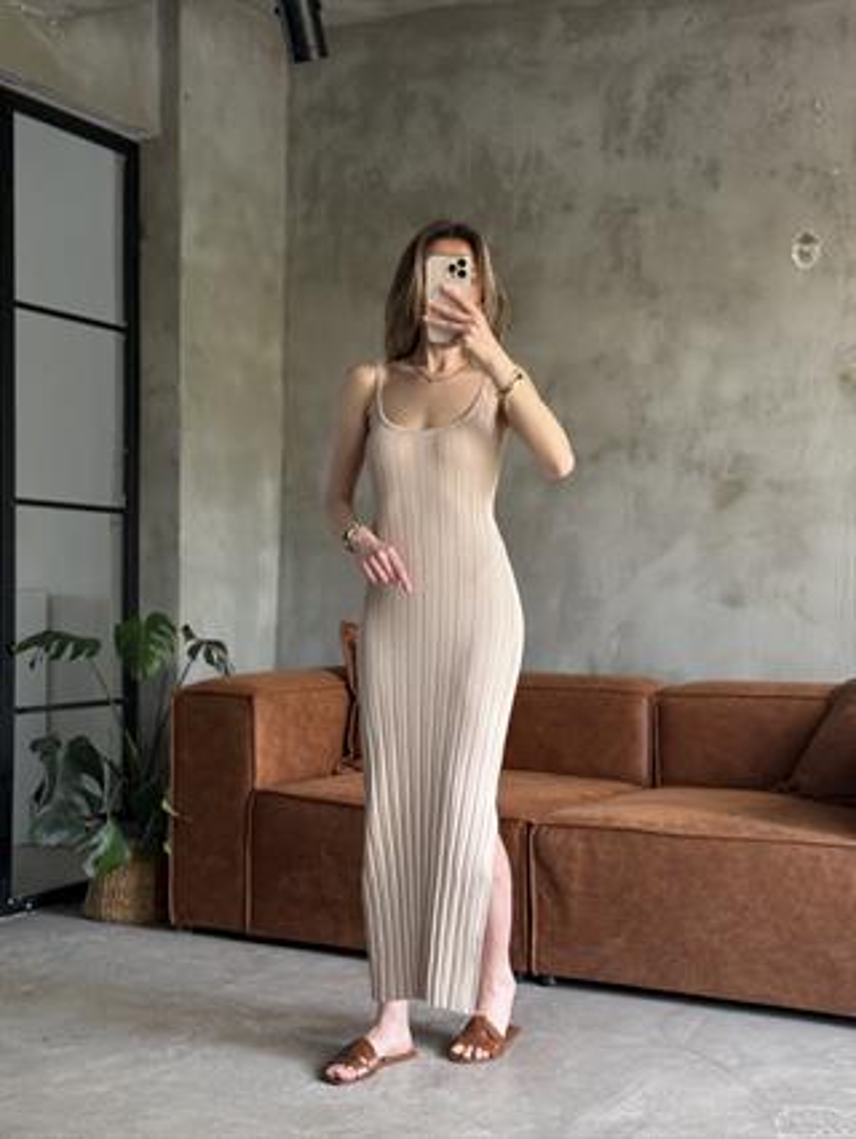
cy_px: 570
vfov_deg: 39.6
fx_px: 1581
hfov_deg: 30.3
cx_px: 428
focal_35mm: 48
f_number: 1.78
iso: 125
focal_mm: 6.76
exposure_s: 1/69
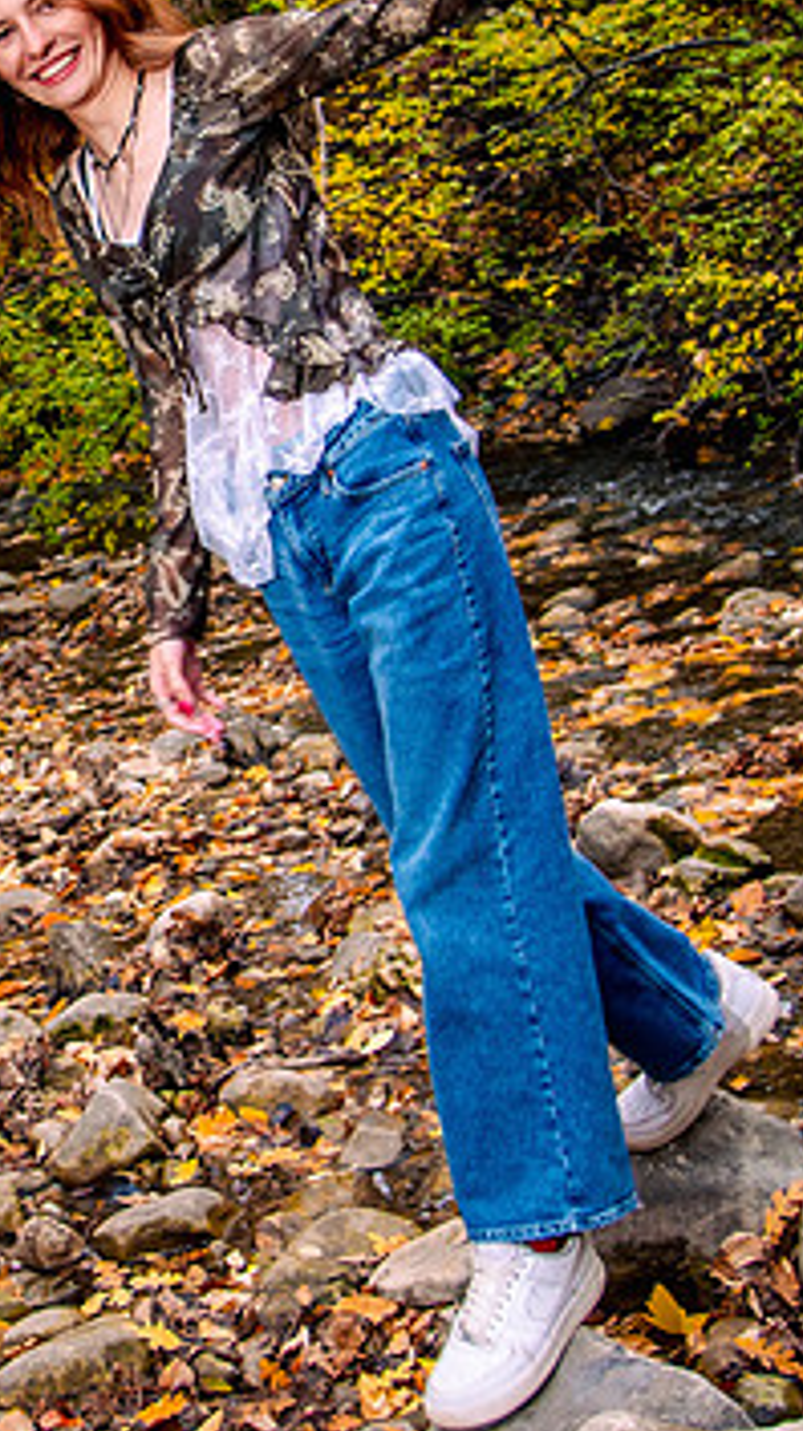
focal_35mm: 63
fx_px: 2390
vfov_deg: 33.0
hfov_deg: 18.5
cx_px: -27
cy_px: 455
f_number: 4
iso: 1000
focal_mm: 24
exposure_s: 1/100
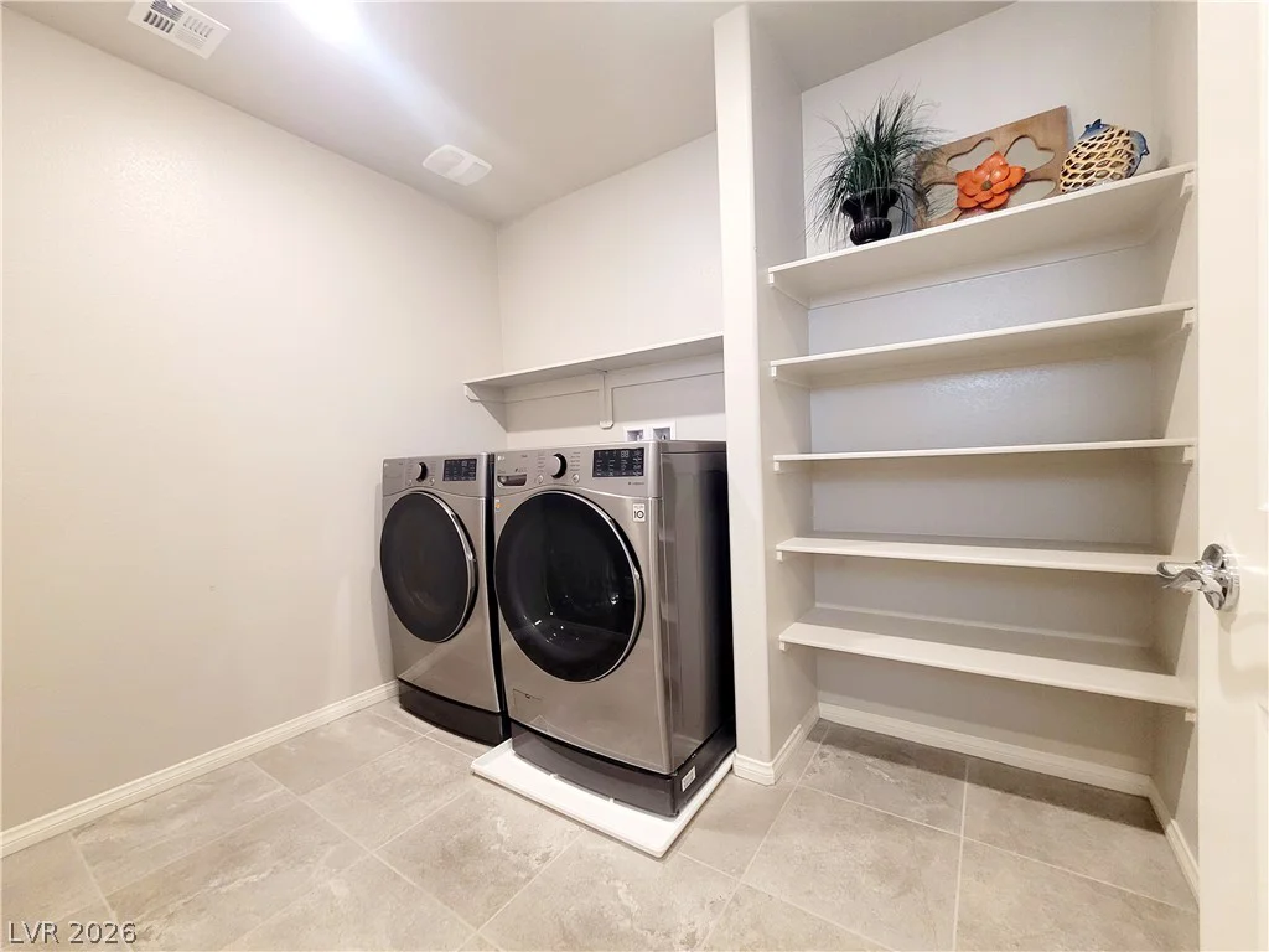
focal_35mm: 13
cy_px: 476
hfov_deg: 106.2
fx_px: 477
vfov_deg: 89.9
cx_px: 634
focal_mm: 2.2
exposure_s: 1/60.2
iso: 400
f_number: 2.2
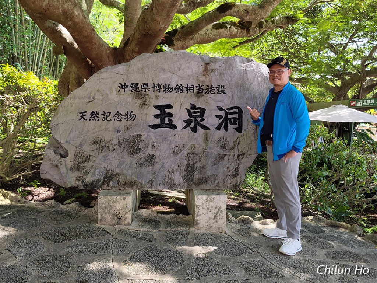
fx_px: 316
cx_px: 188
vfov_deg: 48.2
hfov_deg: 61.7
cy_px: 142
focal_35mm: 29
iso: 64
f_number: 1.7
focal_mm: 6.07
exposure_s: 1/100
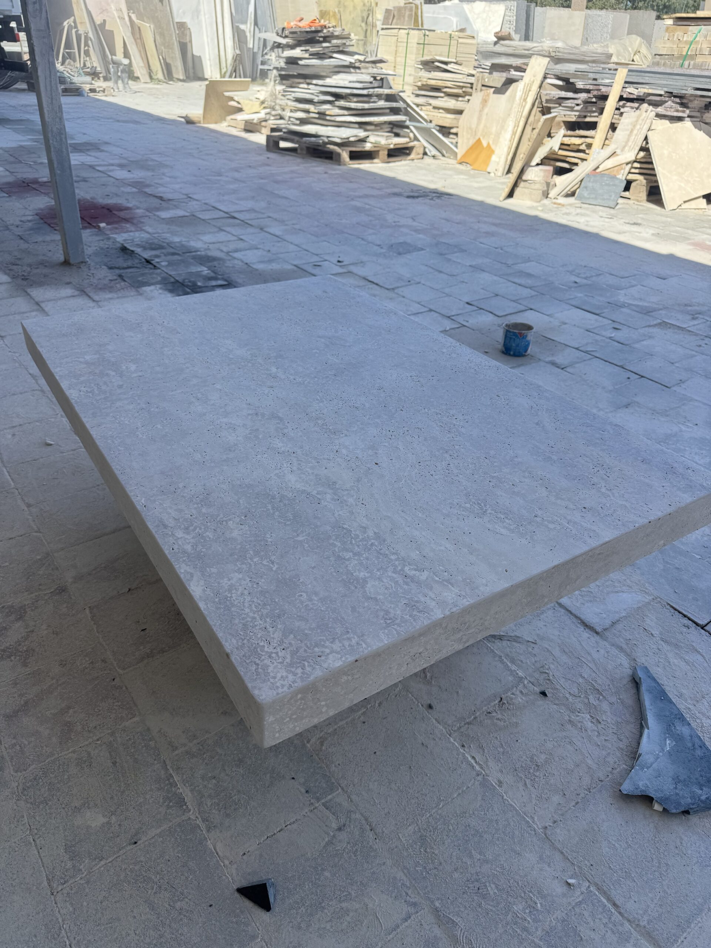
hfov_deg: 56.8
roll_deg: -3.7
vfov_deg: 71.6
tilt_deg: -33.0
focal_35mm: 24
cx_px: 356
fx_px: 657
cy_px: 474
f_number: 1.78
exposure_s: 1/1980
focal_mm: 6.76
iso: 80
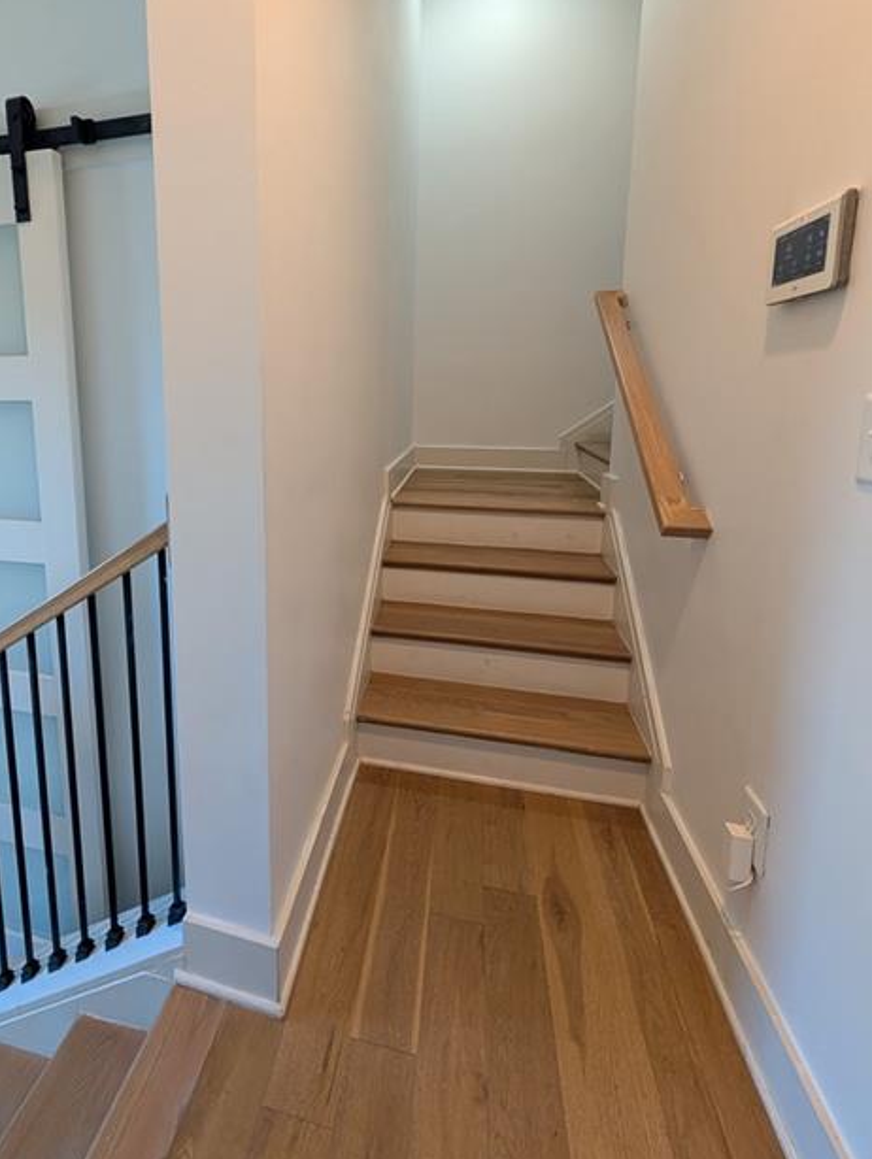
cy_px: 472
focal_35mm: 15
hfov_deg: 80.4
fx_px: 503
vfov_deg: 97.0
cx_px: 330
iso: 148
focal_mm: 2.02
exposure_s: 1/60
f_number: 1.7
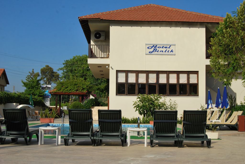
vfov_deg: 23.8
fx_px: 388
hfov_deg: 35.0
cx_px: 122
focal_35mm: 57
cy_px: 82
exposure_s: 1/500
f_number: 11
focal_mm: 38
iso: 200
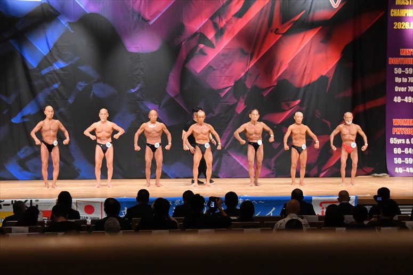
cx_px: 206
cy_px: 138
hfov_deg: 21.0
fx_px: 1112
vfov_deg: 14.1
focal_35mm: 97
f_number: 5.6
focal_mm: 65
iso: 7200
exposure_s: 1/400
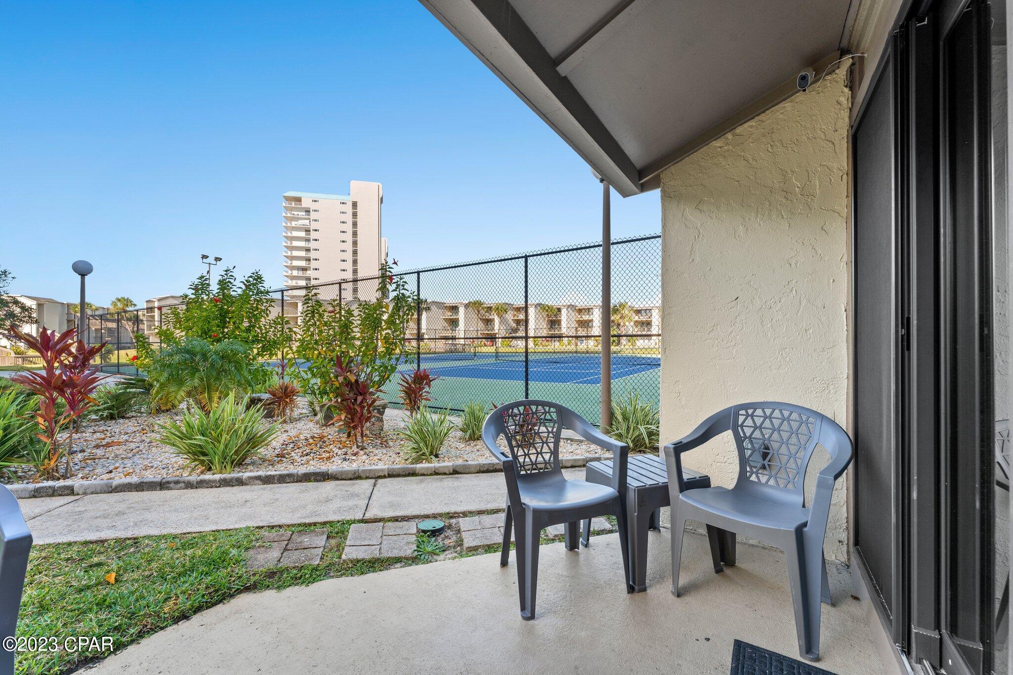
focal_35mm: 14
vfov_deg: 81.2
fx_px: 394
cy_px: 338
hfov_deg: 104.3
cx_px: 506
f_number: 10
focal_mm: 14
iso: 100
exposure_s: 1/20
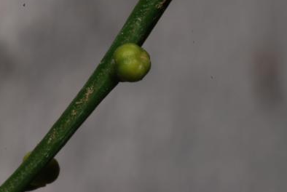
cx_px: 132
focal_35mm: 160
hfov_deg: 12.8
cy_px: 47
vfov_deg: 8.6
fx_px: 1277
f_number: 22
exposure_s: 1/60
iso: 200
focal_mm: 70
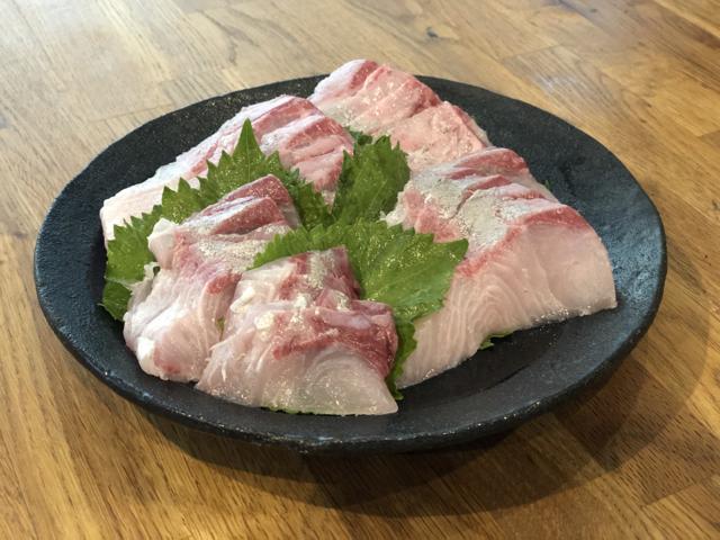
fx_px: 1082
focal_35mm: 52
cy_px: 270
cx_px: 360
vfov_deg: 28.0
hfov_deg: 36.8
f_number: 2.4
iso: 160
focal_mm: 6
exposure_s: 1/11
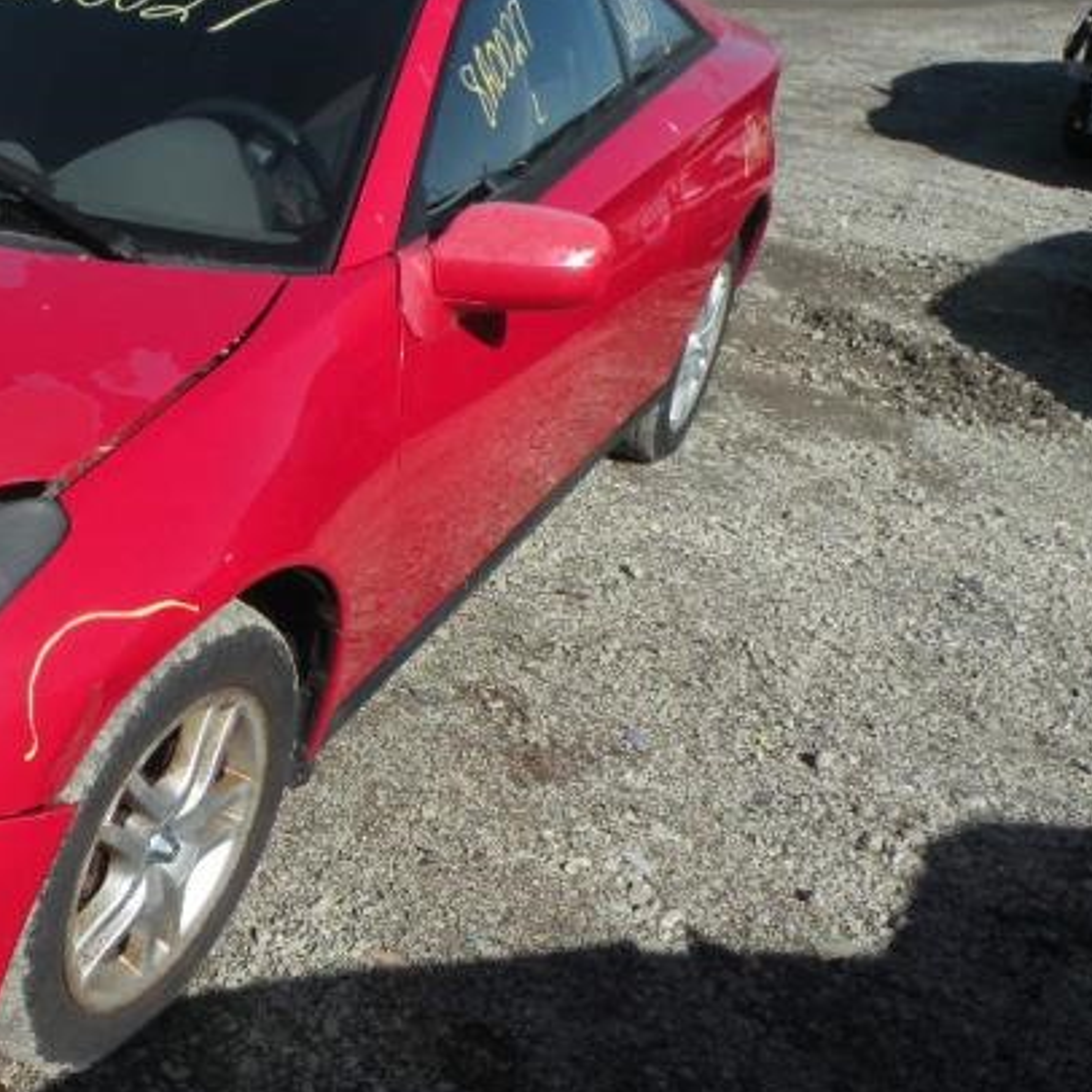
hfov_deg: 33.4
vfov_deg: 36.0
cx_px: 35
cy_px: 621
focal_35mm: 47
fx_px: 1677
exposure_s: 1/306
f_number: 6.3
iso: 64
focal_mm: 4.7
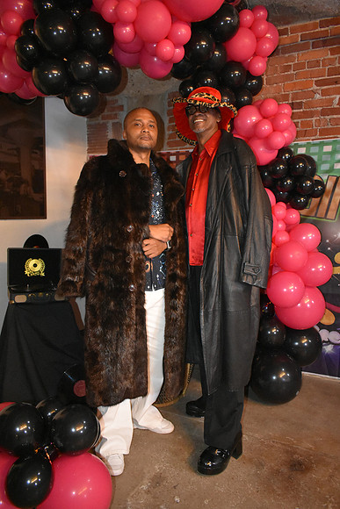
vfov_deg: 67.4
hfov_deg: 48.0
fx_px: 382
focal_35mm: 27
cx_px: 170
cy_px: 254
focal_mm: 18
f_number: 3.5
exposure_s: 1/60
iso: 6400
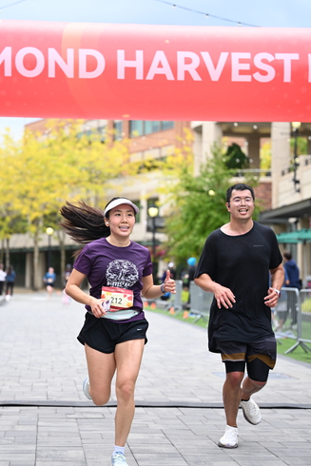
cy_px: 217
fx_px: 1075
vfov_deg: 24.5
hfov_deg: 16.5
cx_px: 138
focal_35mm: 83
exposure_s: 1/2000
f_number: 2.8
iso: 640
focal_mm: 74
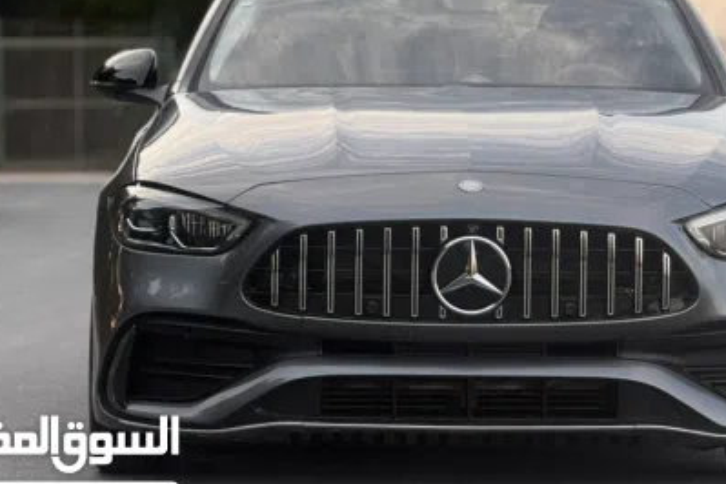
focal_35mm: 200
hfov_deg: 10.3
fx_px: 4033
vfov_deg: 6.9
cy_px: 153
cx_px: 453
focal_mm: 15.66
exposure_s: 1/146
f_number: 2.8
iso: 50
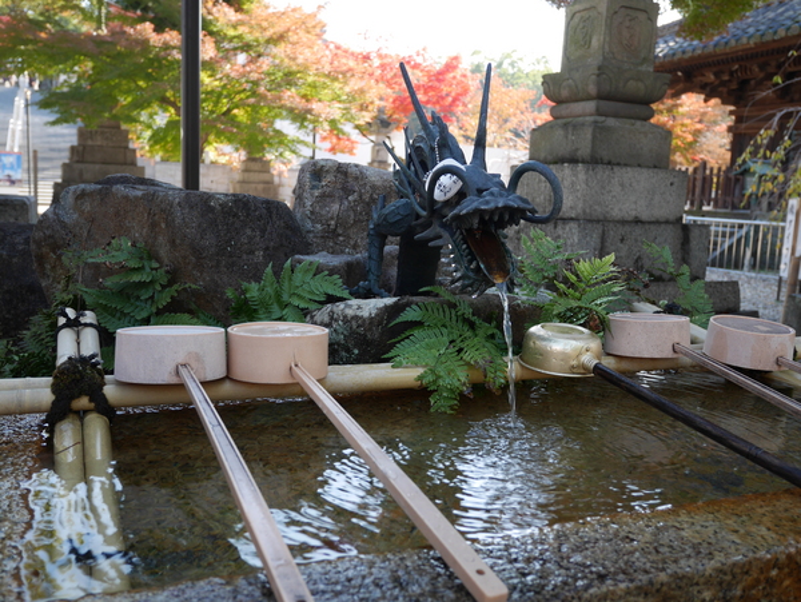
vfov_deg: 44.2
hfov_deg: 56.8
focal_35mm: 32
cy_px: 301
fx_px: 741
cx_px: 400
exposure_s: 1/125
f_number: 3.9
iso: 200
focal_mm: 16
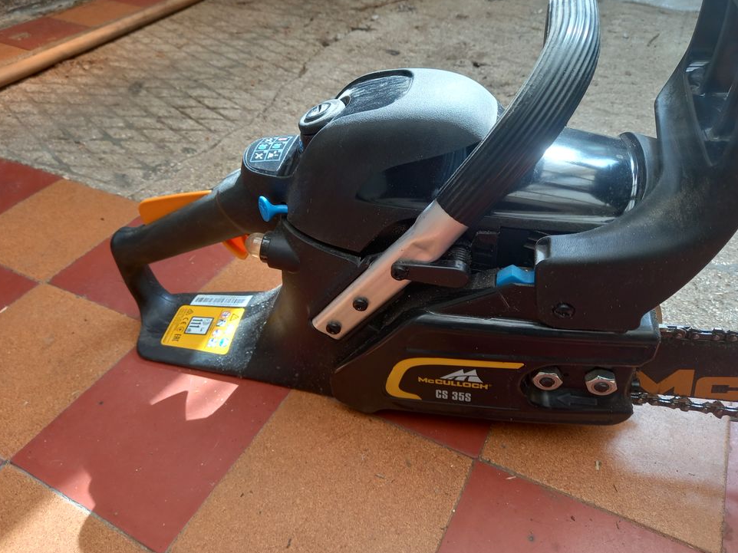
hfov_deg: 67.3
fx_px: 554
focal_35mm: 26
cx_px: 364
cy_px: 269
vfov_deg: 53.0
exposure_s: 1/50
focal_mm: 4.6
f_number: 2
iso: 40
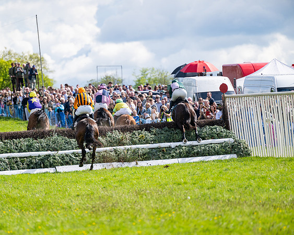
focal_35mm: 315
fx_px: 2744
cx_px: 118
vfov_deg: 4.9
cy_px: 118
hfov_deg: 6.1
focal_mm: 280
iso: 200
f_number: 4
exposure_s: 1/2000
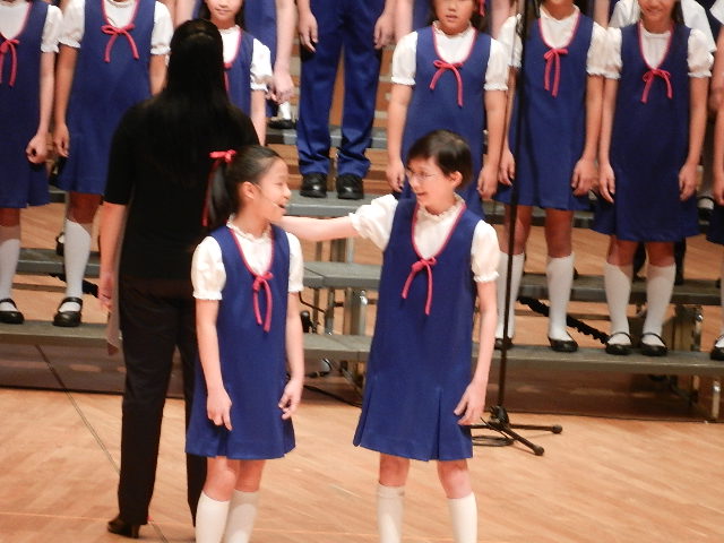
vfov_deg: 3.3
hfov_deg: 4.4
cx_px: 362
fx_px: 9412
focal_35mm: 450
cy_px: 272
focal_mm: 81
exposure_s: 1/15
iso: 400
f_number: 5.9
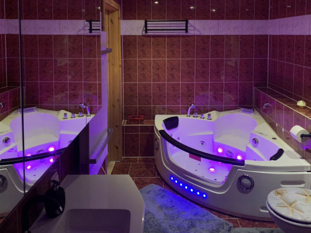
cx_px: 156
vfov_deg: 53.1
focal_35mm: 26
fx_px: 234
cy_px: 116
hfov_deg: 67.3
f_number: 1.8
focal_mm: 4.25
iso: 400
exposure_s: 1/37
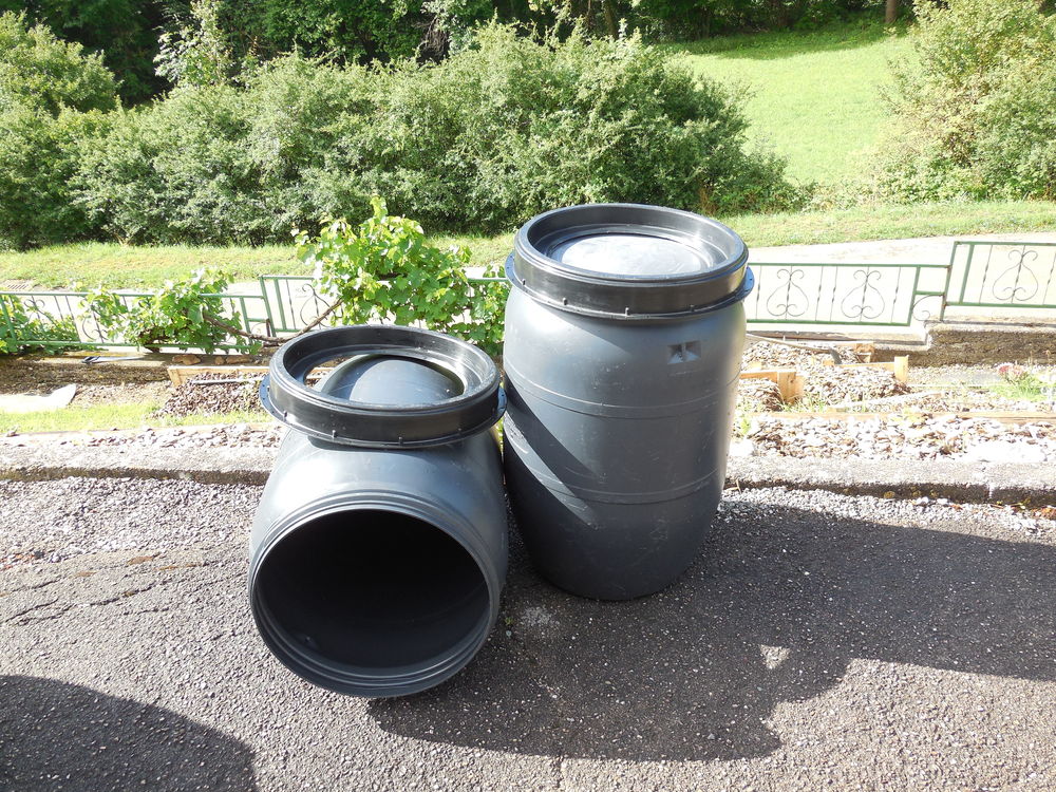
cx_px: 528
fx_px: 915
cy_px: 396
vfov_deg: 46.8
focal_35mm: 30
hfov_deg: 60.0
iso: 125
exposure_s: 1/250
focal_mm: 5.3
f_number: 3.2
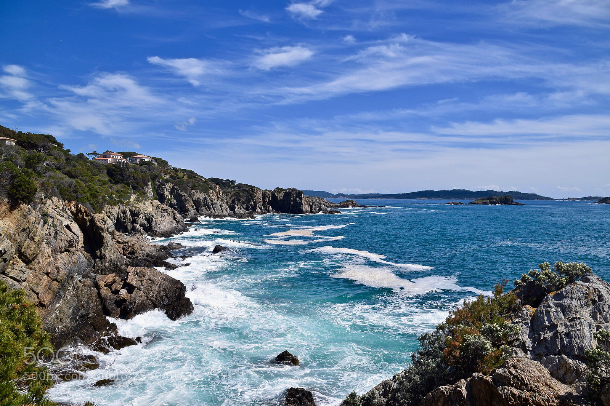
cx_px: 305
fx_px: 457
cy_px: 203
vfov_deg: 47.9
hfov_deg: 67.4
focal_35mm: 27
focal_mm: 18
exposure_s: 1/400
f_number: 8
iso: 100
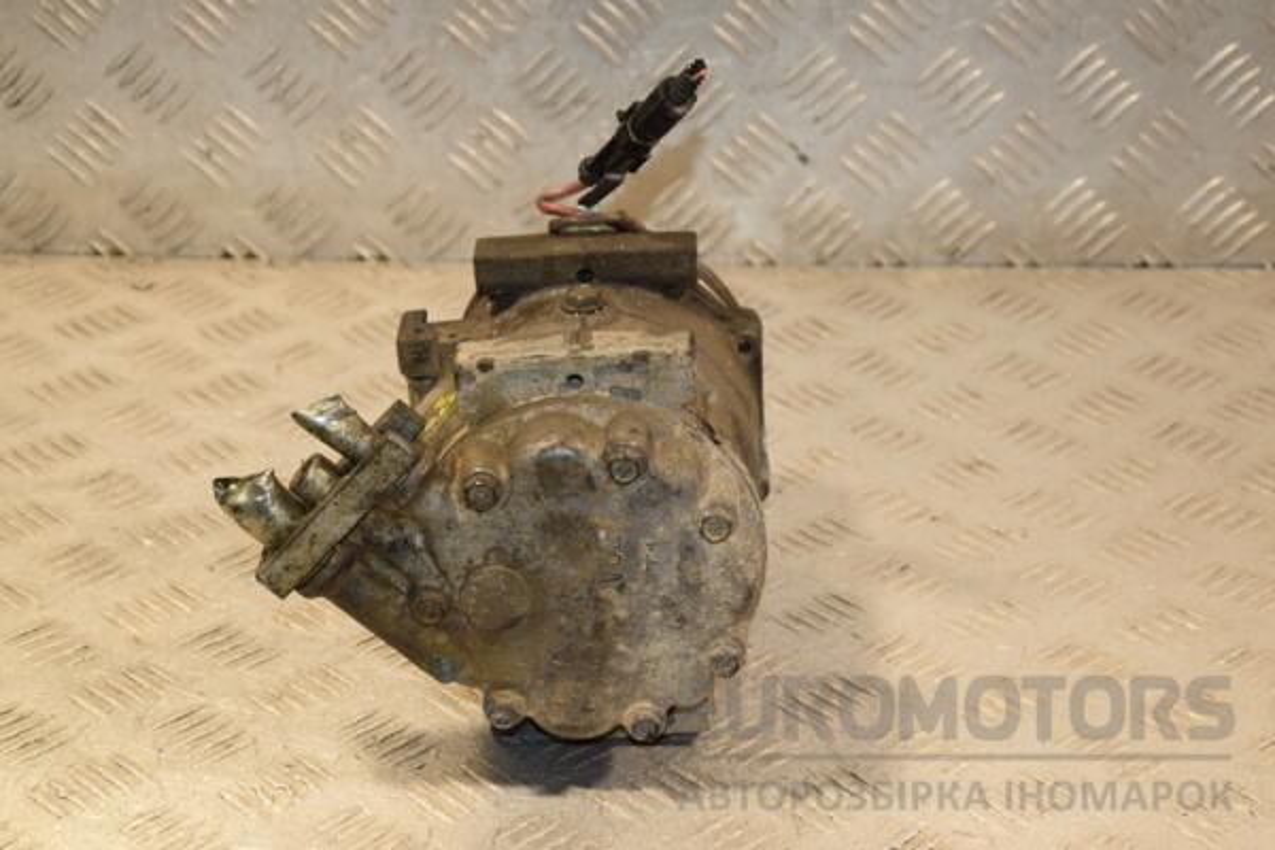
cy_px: 425
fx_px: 3081
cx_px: 638
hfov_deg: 23.4
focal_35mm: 87
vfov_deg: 15.7
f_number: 6.3
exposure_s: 1/200
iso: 800
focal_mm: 58
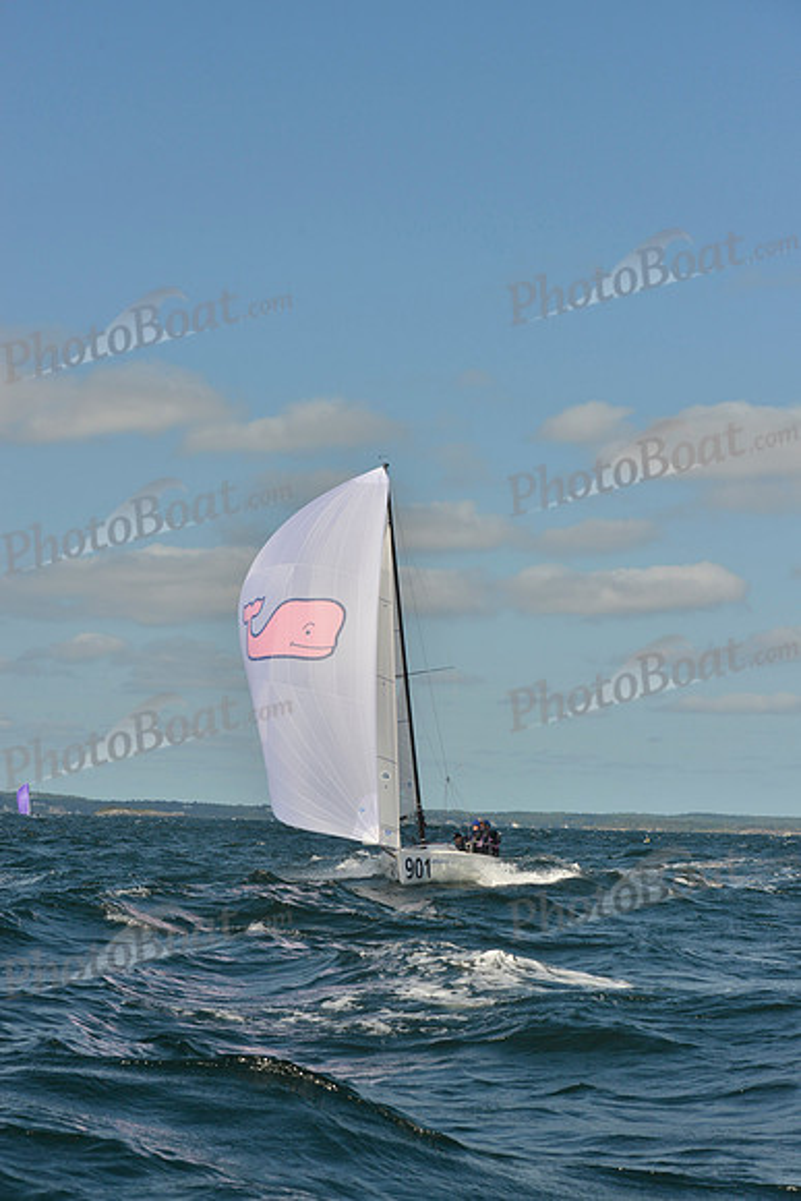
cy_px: 600
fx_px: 2335
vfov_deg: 28.8
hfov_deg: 19.5
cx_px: 400
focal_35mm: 70
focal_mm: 70
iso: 400
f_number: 11
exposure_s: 1/1600
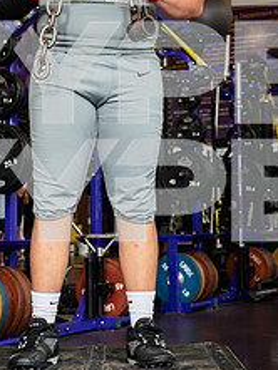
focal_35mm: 94
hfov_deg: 15.7
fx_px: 1006
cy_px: 74
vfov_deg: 20.6
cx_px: 99
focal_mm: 48
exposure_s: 1/250
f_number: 5.6
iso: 500
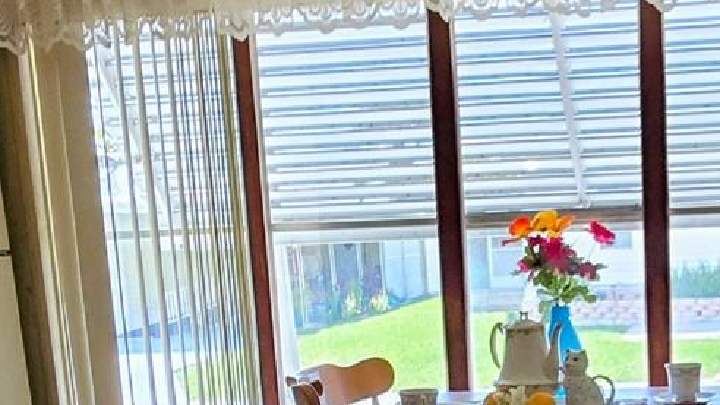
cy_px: 395
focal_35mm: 46
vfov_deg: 24.9
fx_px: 878
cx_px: 552
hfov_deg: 43.0
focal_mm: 2.2
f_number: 2.2
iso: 160
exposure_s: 1/359
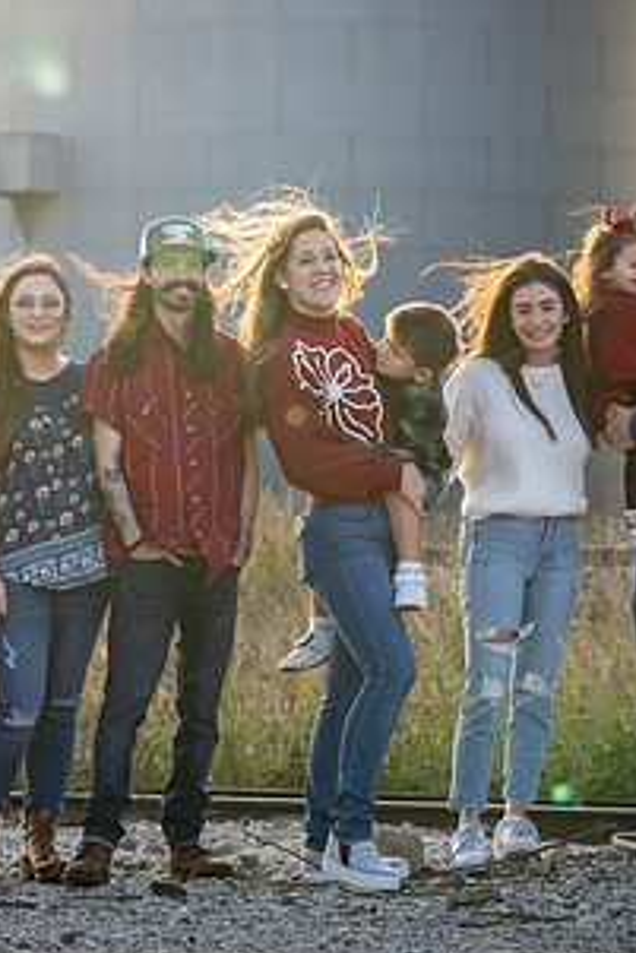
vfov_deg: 12.3
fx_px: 4420
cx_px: 396
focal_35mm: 167
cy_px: 562
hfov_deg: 8.2
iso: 100
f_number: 3.5
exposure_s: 1/320
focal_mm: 70
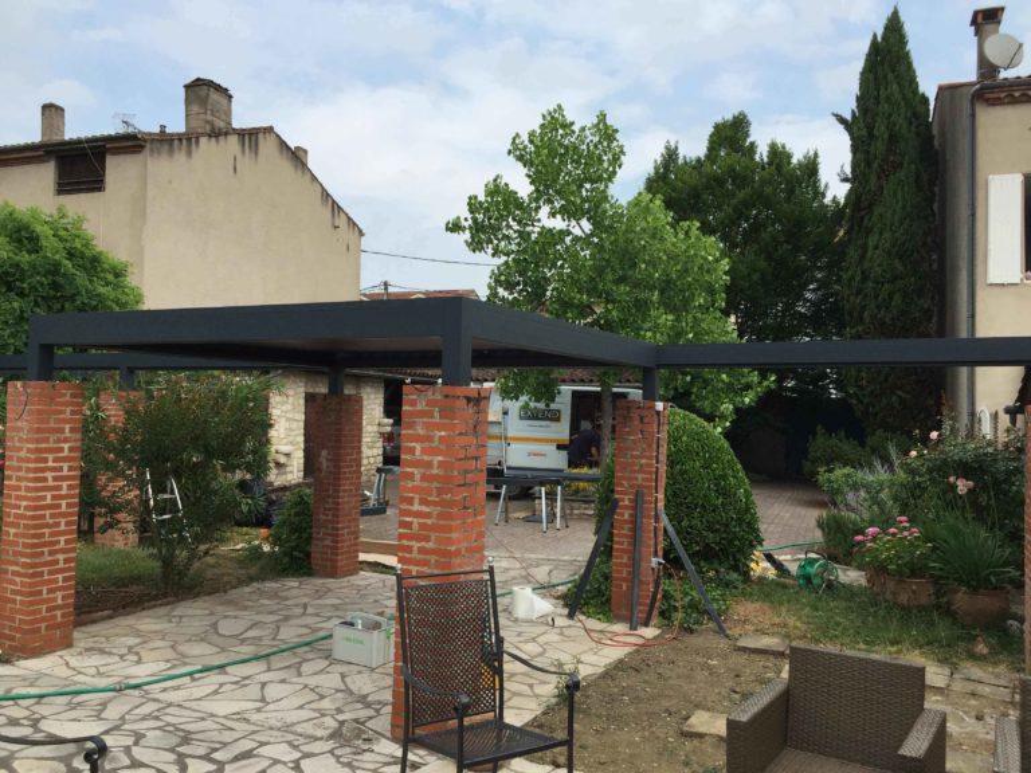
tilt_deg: +1.8
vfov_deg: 48.2
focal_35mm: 29
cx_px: 516
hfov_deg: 61.7
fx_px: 864
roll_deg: -1.2
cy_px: 386
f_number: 2.2
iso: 32
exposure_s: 1/1883
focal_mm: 4.15
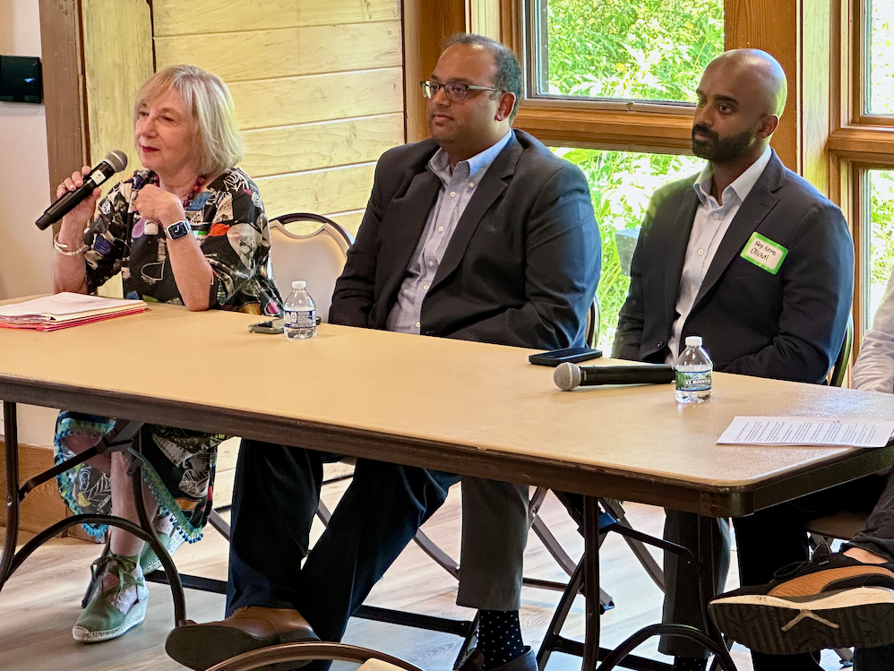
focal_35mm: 108
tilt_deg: -10.3
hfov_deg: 18.1
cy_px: 367
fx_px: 2790
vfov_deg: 13.7
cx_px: 620
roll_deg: -0.3
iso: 250
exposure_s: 1/60
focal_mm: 9
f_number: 2.8
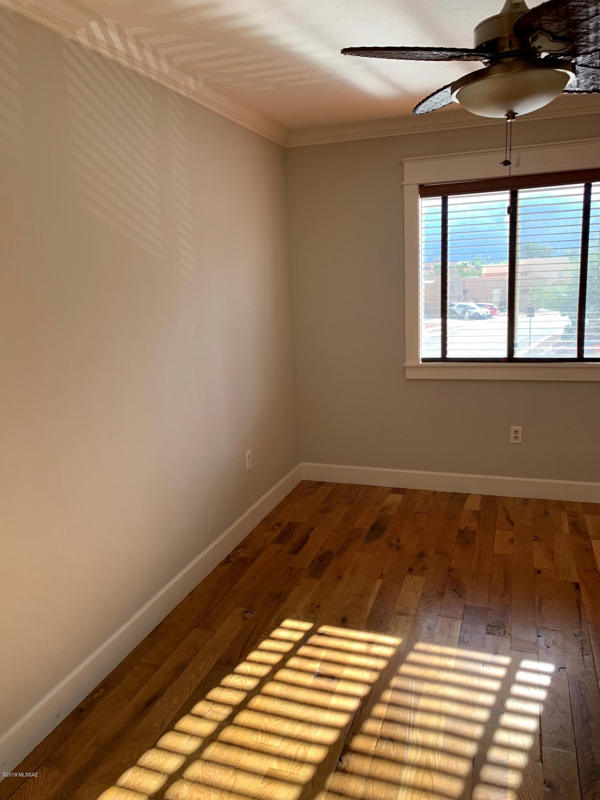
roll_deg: +3.2
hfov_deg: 53.1
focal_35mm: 26
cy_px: 400
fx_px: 601
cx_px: 300
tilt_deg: -10.5
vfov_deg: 67.3
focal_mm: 4.25
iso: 32
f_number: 1.8
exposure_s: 1/122
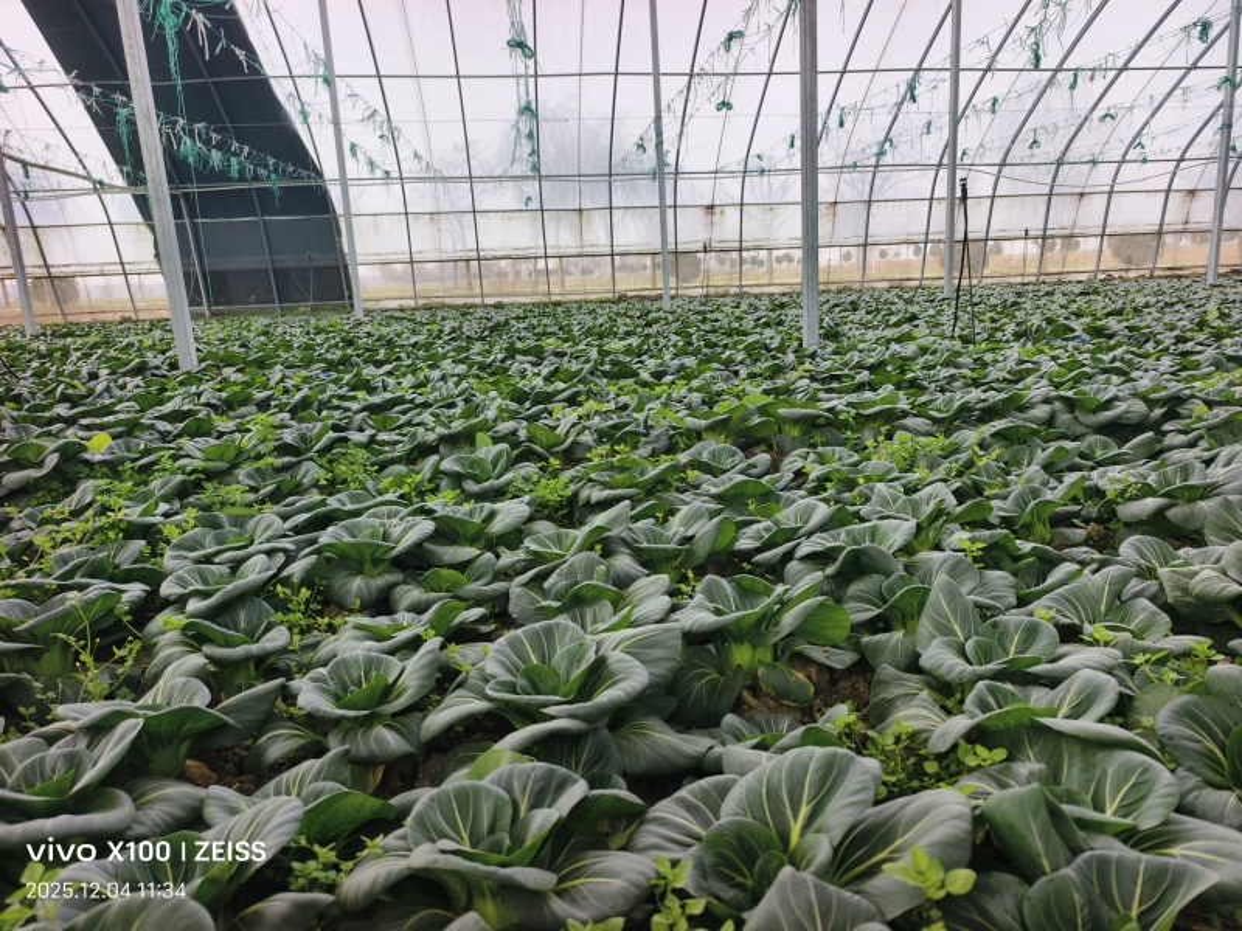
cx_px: 621
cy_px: 466
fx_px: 825
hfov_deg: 73.9
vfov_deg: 58.9
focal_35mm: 23
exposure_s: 1/1350
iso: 72
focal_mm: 5.6
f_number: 1.57
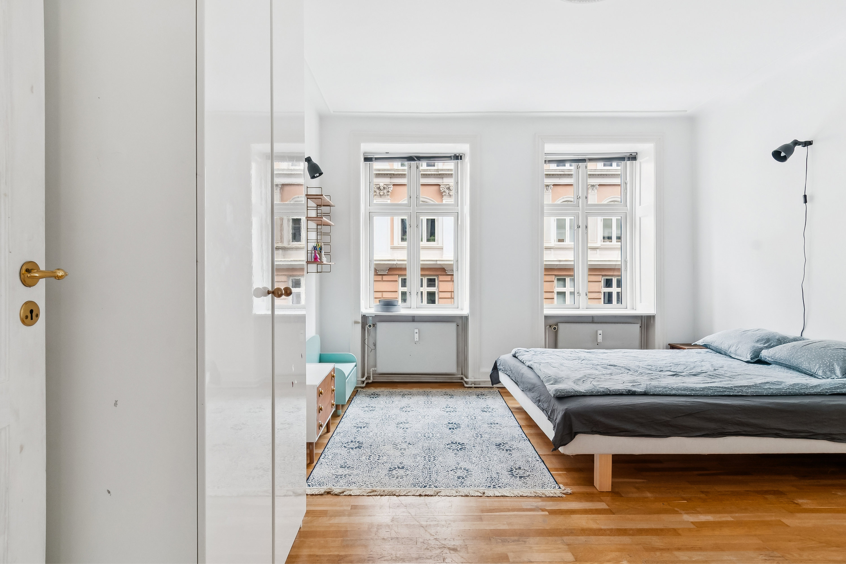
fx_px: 423
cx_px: 423
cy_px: 282
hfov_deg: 90.0
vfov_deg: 67.4
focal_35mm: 18
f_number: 10
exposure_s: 1/2
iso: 250
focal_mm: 12
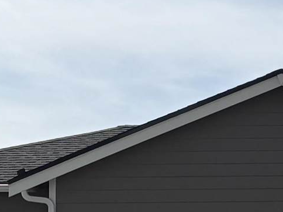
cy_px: 218
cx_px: 488
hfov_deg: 11.2
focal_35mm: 165
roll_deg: +0.6
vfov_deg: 8.9
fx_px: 1349
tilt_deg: +6.3
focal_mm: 5.96
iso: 50
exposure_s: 1/7813
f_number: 1.6
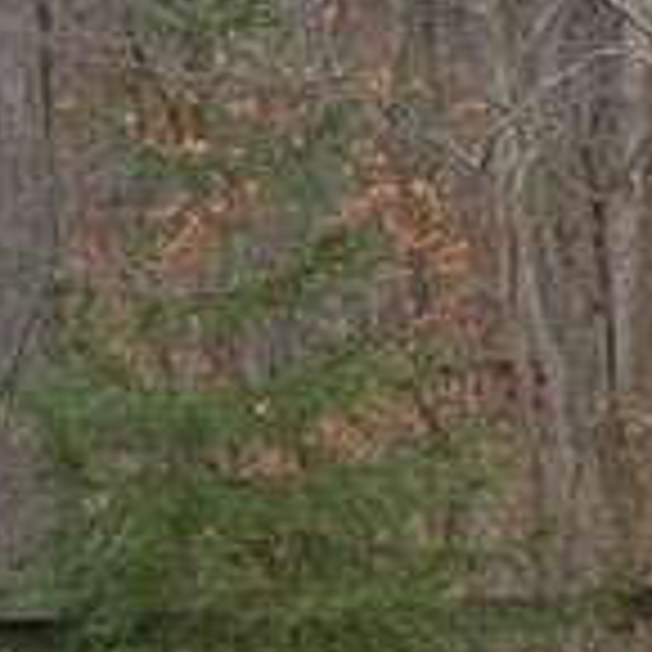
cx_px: -1025
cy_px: 535
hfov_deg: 7.2
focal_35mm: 224
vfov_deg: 7.8
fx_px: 4773
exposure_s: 1/59.1
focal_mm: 6.3
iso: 126
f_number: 3.5
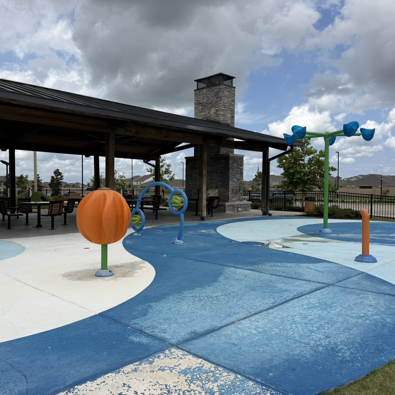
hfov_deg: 55.4
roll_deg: +0.4
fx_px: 374
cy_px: 194
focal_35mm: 29
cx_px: 171
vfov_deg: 55.6
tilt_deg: -2.1
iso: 80
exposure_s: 1/5319
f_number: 1.78
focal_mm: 6.76
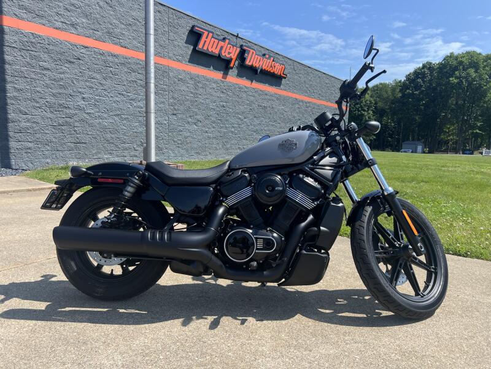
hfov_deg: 67.3
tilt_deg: -7.1
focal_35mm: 26
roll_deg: -2.2
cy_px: 184
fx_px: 369
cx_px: 246
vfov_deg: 53.1
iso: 50
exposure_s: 1/2632
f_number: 1.5
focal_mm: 5.7
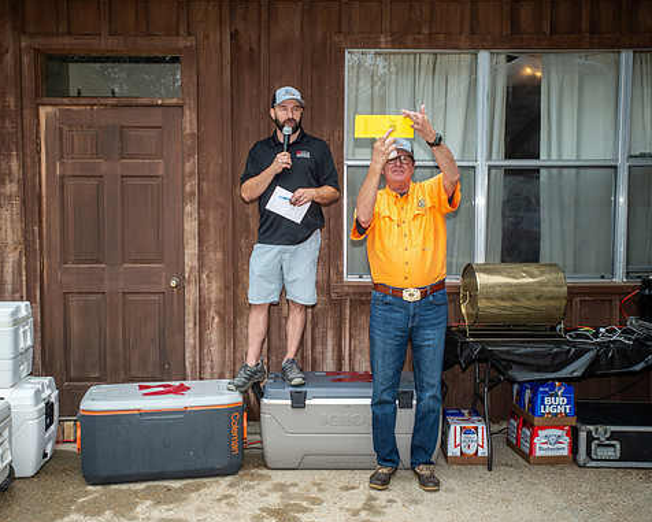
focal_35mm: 40
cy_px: 263
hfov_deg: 45.8
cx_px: 307
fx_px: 772
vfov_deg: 37.3
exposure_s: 1/1600
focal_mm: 35
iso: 400
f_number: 2.8
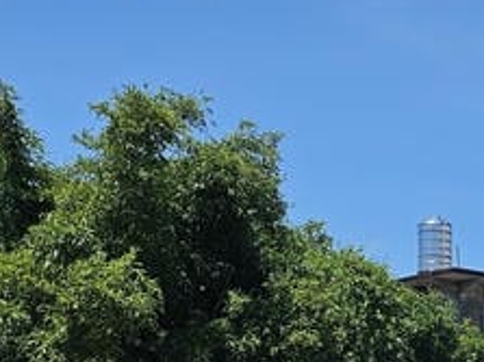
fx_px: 1733
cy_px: 600
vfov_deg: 11.3
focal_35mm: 124
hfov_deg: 15.4
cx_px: 556
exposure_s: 1/1457
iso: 10
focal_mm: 6.3
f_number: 1.7
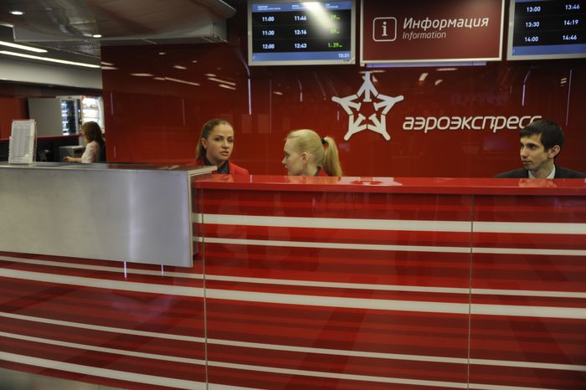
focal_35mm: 38
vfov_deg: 35.0
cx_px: 293
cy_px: 195
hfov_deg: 50.7
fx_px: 618
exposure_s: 1/125
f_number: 4
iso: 800
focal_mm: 38
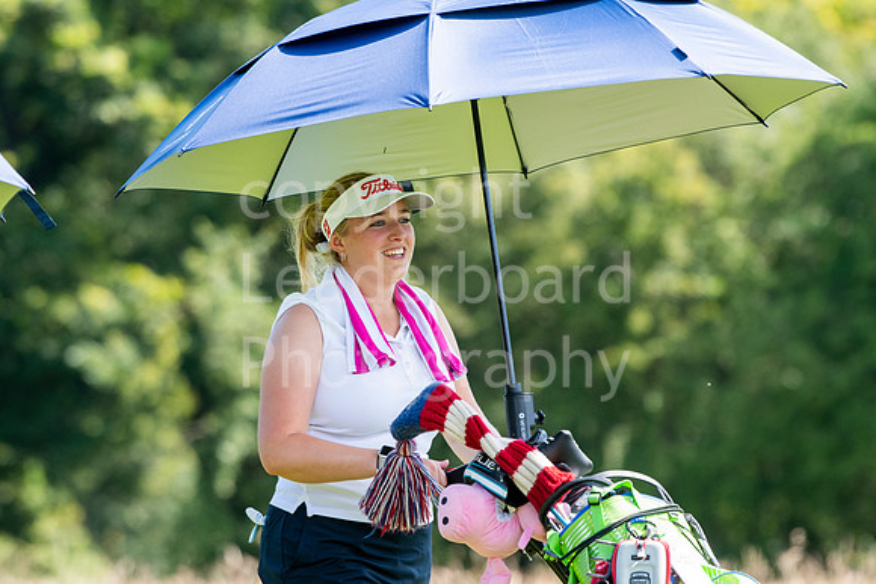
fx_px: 11317
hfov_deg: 4.4
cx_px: 438
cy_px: 292
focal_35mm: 465
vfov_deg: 3.0
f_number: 5.6
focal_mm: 310
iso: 800
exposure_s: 1/800
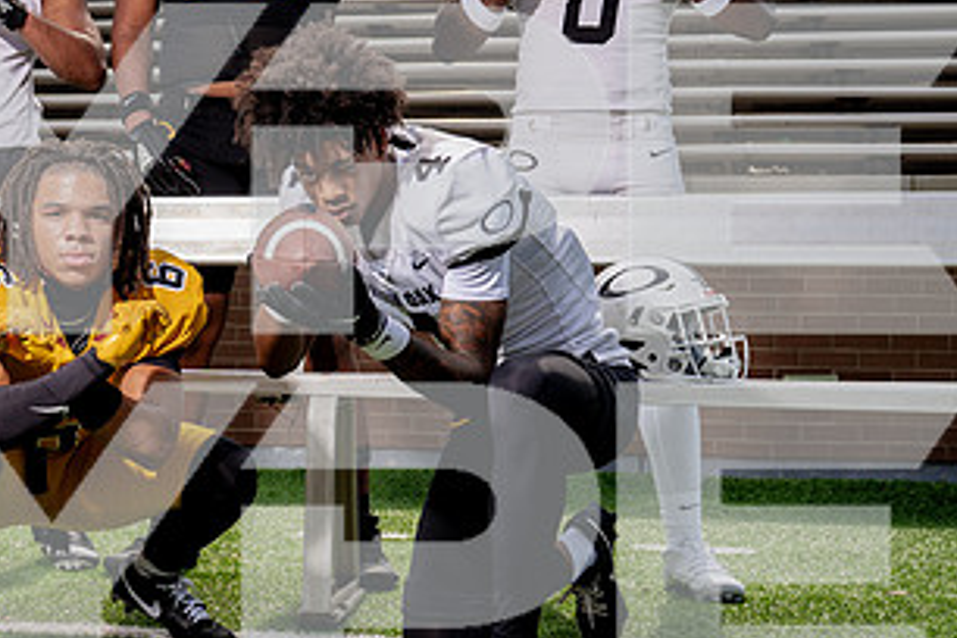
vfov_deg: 17.0
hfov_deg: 24.6
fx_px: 2127
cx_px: 92
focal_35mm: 80
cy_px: 237
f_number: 5
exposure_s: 1/640
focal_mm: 38
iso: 100
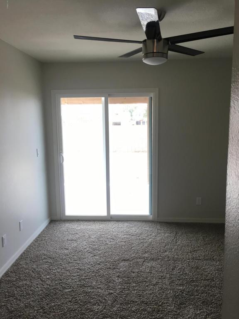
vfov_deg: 61.7
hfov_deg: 48.2
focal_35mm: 29
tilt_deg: -7.6
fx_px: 267
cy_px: 160
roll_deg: +0.5
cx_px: 120
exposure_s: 1/40
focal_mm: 4.15
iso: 25
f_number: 2.2
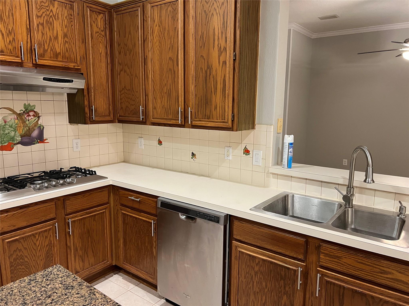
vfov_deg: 53.1
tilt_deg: -8.9
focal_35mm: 26
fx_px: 307
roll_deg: +0.1
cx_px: 204
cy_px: 153
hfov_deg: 67.3
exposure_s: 1/60
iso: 250
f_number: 1.5
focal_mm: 5.7
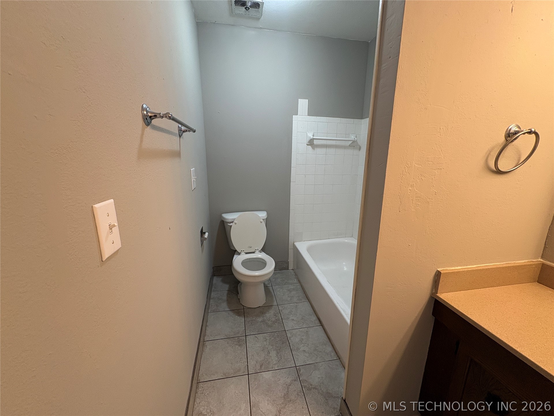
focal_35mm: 14
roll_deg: -0.7
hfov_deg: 102.1
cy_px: 208
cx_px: 277
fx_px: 224
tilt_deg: -13.3
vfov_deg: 85.7
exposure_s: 1/60
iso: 200
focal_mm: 2.22
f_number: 2.2
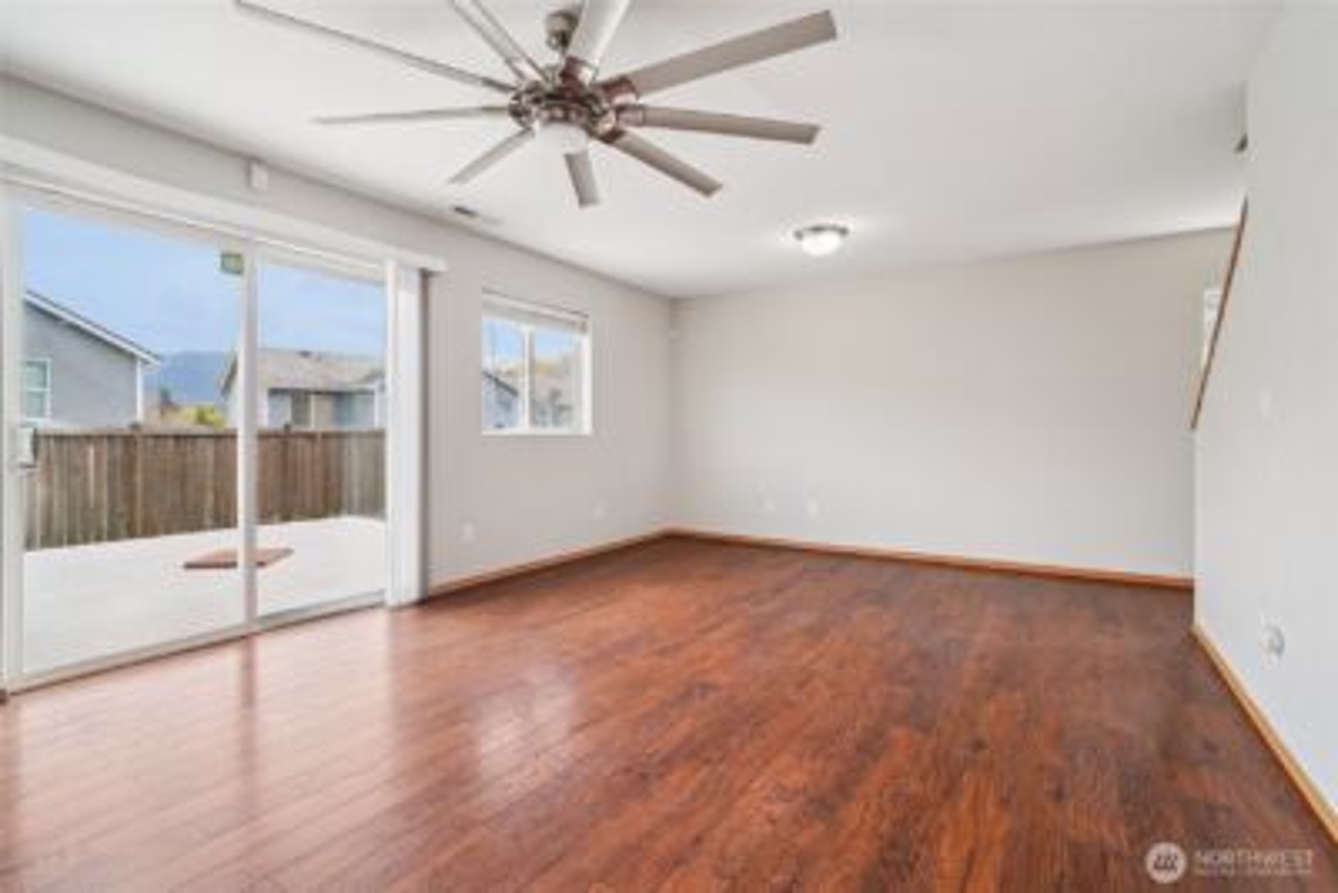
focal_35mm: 16
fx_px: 595
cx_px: 669
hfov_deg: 96.7
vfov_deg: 73.8
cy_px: 446
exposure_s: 1/200
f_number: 8
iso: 1600
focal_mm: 16
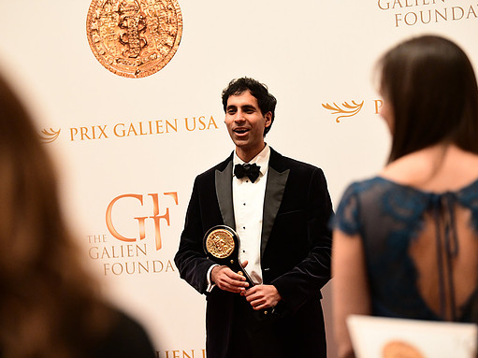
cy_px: 178
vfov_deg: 12.3
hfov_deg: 16.4
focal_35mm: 120
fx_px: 1657
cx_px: 226
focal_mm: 110
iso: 8000
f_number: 2.8
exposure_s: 1/100
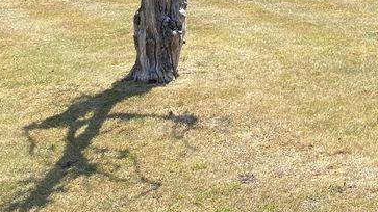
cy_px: -121
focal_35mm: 80
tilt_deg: -2.1
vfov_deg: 14.0
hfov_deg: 23.7
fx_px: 802
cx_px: 479
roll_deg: -0.3
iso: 32
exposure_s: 1/1701
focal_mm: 4.25
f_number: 1.8
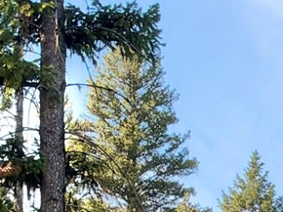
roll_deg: -0.4
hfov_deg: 7.6
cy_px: 578
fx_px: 1789
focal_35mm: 219
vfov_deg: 6.3
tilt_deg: +7.1
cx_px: 924
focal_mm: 6.93
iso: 64
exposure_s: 1/2146
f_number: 1.8
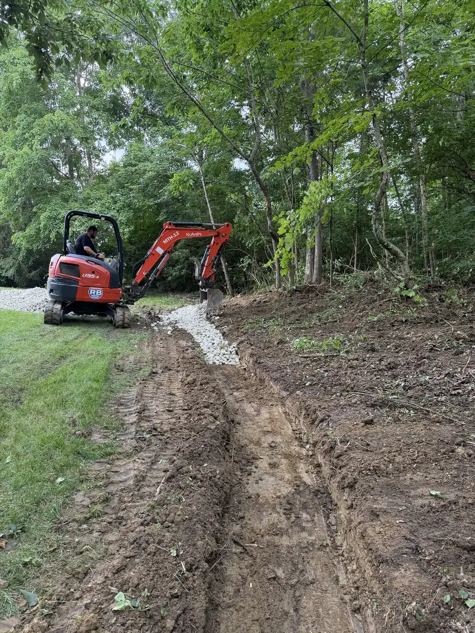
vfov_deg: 71.6
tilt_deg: -1.1
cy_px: 316
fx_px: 439
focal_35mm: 24
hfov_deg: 56.8
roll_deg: +0.7
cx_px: 238
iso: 200
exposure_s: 1/199
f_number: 1.78
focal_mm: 6.76
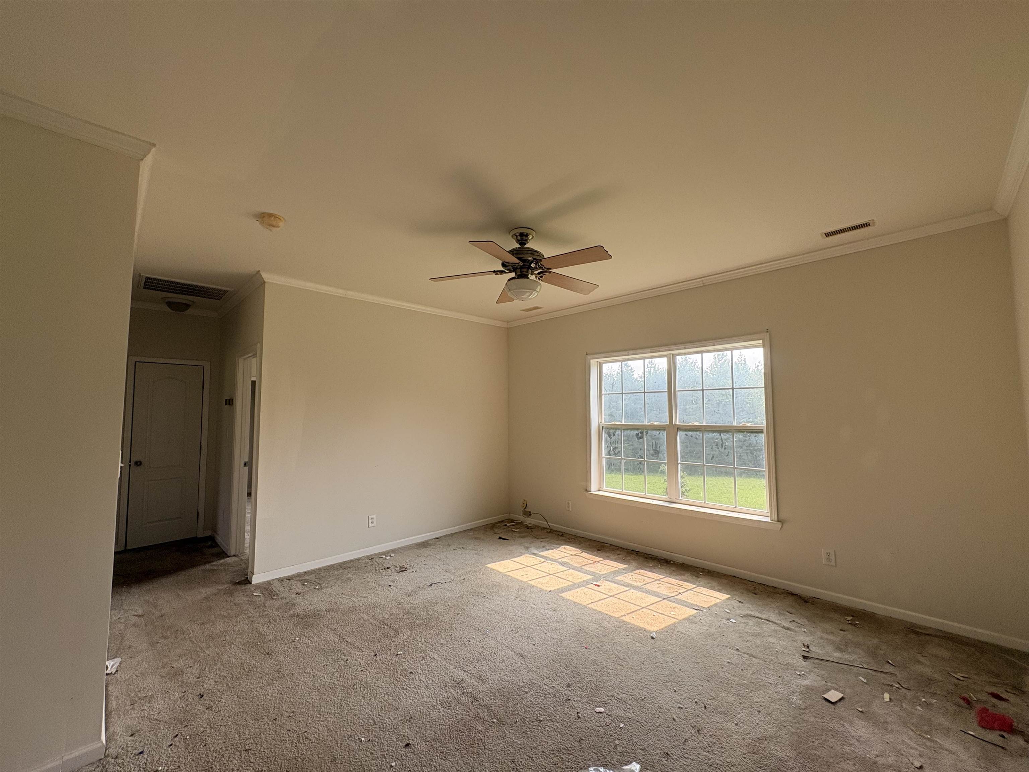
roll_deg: +0.2
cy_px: 386
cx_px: 514
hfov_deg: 102.1
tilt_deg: +5.0
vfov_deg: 85.7
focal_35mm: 14
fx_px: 416
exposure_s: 1/258
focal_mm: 2.22
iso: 64
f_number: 2.2
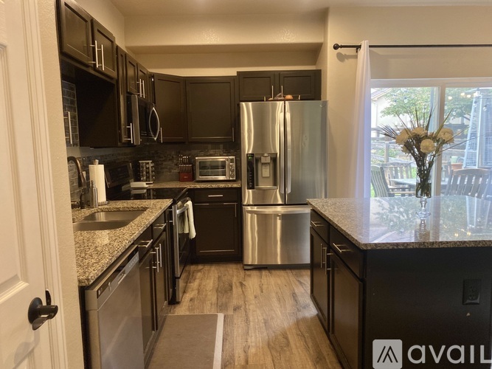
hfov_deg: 67.3
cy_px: 184
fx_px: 369
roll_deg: +0.8
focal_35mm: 26
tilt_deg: -5.6
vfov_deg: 53.0
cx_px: 246
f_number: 1.8
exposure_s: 1/60
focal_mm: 4.25
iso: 64
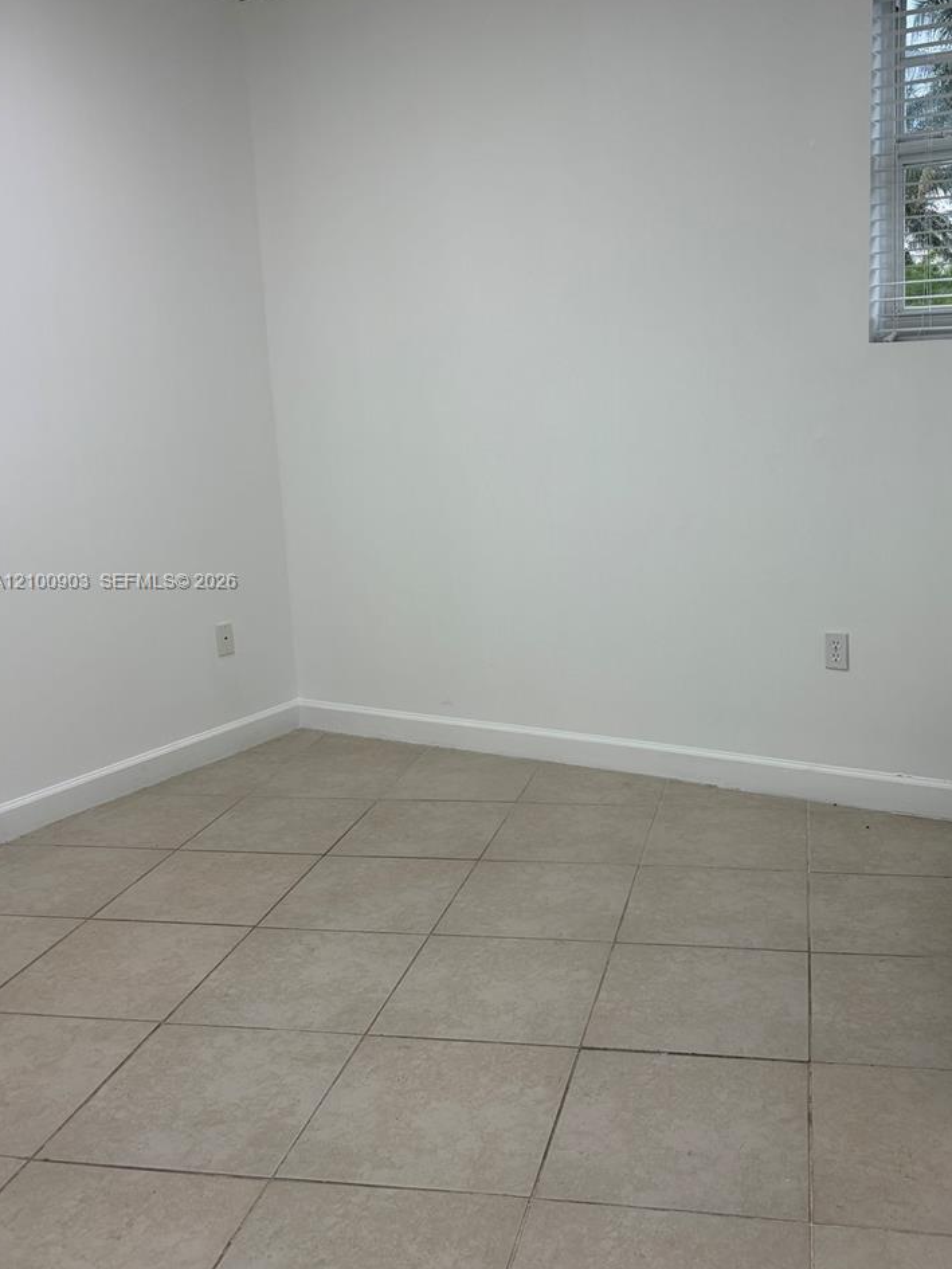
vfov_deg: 55.3
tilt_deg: -9.1
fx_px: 1210
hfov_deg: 42.6
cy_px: 583
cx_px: 592
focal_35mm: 33
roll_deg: +2.0
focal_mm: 5.96
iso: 32
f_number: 1.6
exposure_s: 1/146
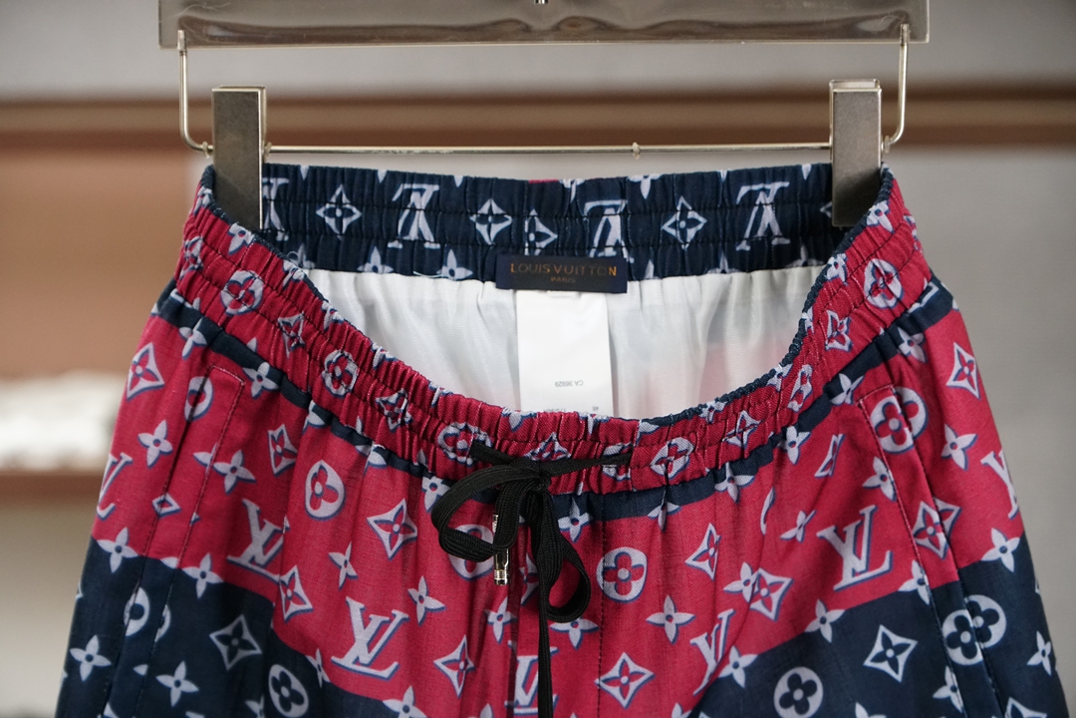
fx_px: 3138
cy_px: 359
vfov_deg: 13.0
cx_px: 538
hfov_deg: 19.5
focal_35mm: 105
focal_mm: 70
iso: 1600
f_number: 4
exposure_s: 1/100
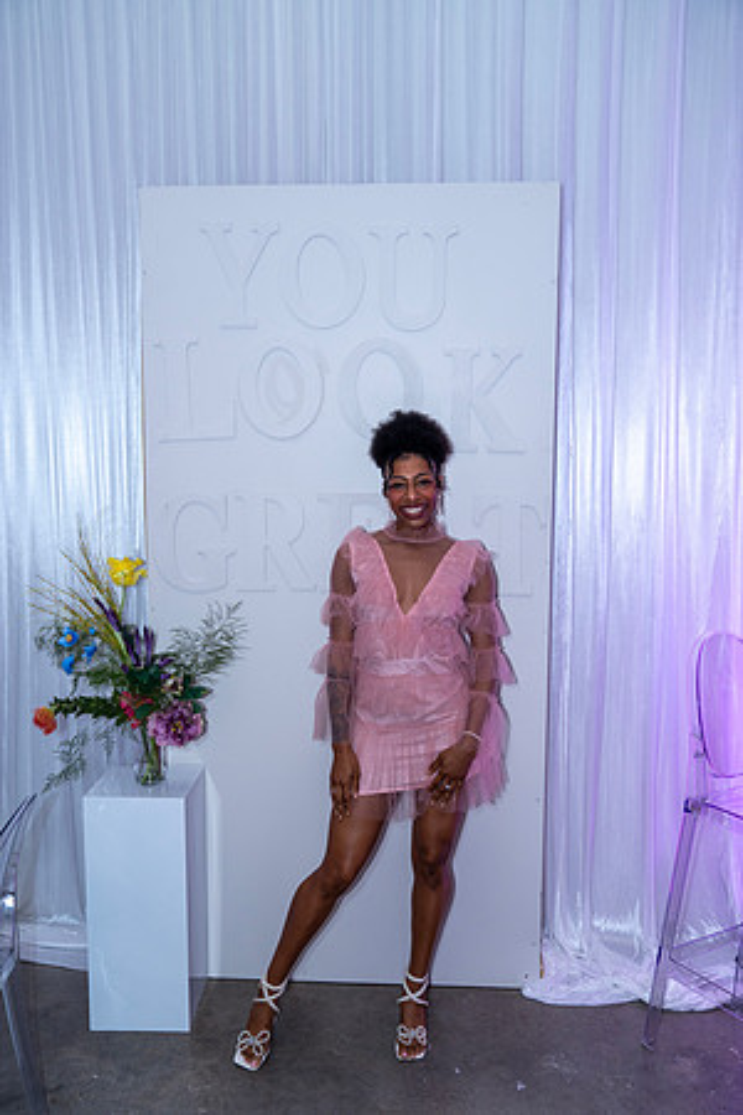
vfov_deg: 60.3
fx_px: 960
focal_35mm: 31
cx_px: 372
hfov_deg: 42.3
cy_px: 558
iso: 800
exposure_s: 1/125
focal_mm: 31
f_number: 3.5
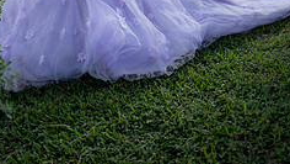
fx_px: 308
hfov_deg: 50.1
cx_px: 113
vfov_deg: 21.8
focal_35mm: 40
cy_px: -112
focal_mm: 20
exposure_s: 1/640
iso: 125
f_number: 2.8
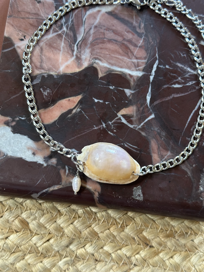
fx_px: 377
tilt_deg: -78.5
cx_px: 102
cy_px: 136
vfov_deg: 39.7
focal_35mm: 48
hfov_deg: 30.3
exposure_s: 1/33
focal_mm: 6.86
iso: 200
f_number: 1.78
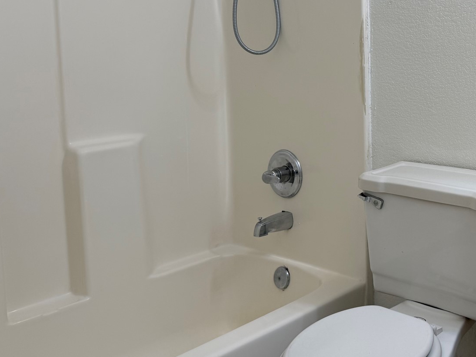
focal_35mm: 45
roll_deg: +0.4
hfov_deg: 39.3
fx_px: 619
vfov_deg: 31.7
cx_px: 421
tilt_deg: -6.1
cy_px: 97
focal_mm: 6.76
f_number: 1.78
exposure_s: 1/120
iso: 64
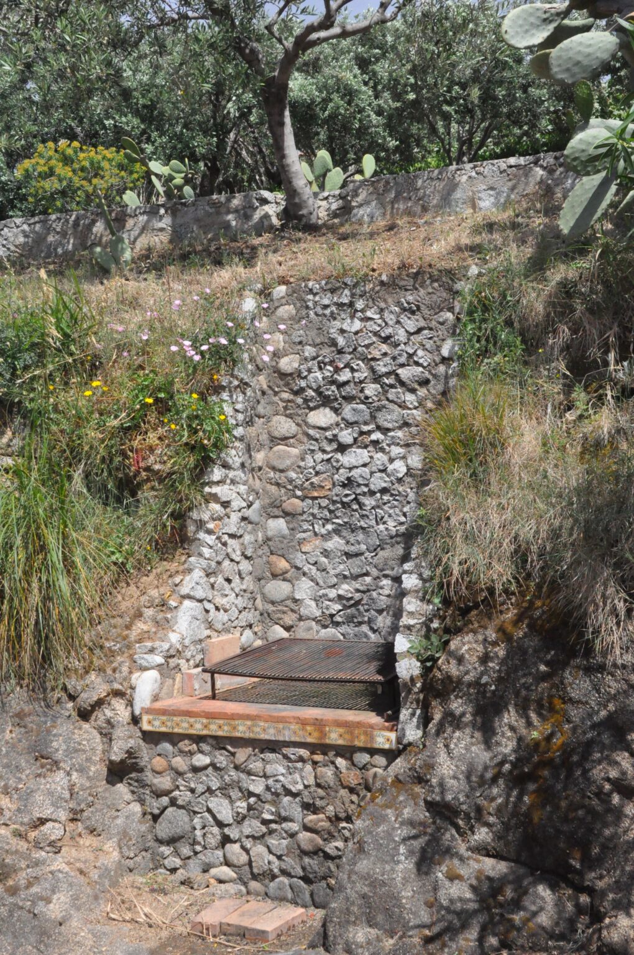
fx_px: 1271
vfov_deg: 41.2
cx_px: 317
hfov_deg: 28.0
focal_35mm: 48
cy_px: 478
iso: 3200
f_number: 18
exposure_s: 1/1250
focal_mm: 32
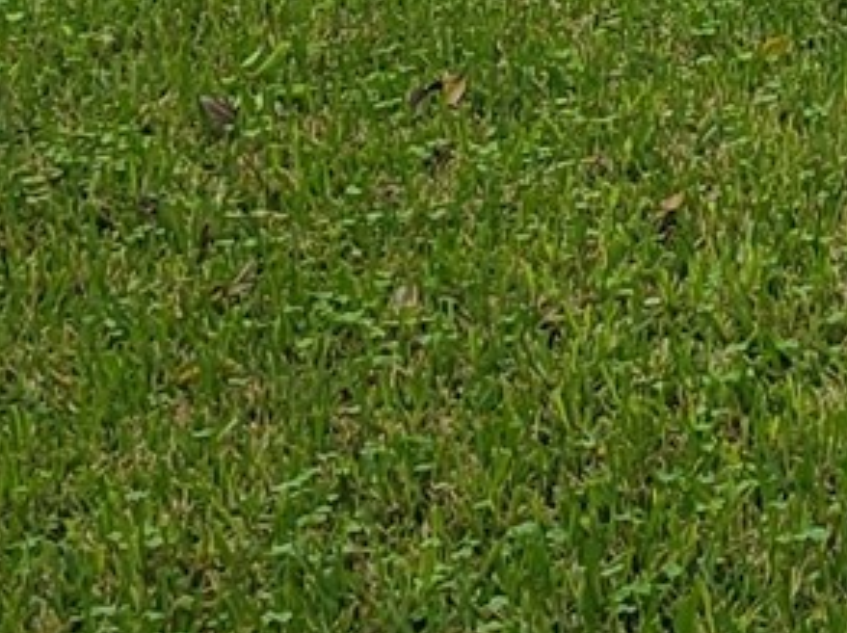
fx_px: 4448
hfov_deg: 10.5
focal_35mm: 182
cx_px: 1220
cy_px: -1324
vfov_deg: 7.2
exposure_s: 1/519
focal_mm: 5.4
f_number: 1.8
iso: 40
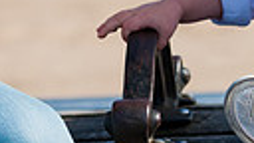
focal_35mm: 465
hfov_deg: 4.6
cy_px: -171
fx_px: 3132
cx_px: 288
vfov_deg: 2.6
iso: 200
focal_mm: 98
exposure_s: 1/2500
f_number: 4
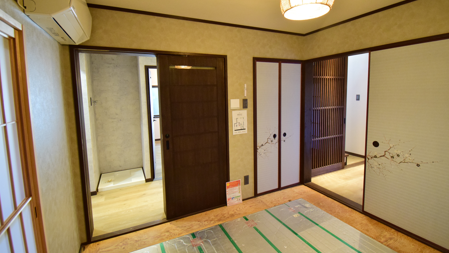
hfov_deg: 94.2
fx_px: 209
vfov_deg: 62.2
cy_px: 114
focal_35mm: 18
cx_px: 226
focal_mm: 11
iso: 1600
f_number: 5.6
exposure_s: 1/30
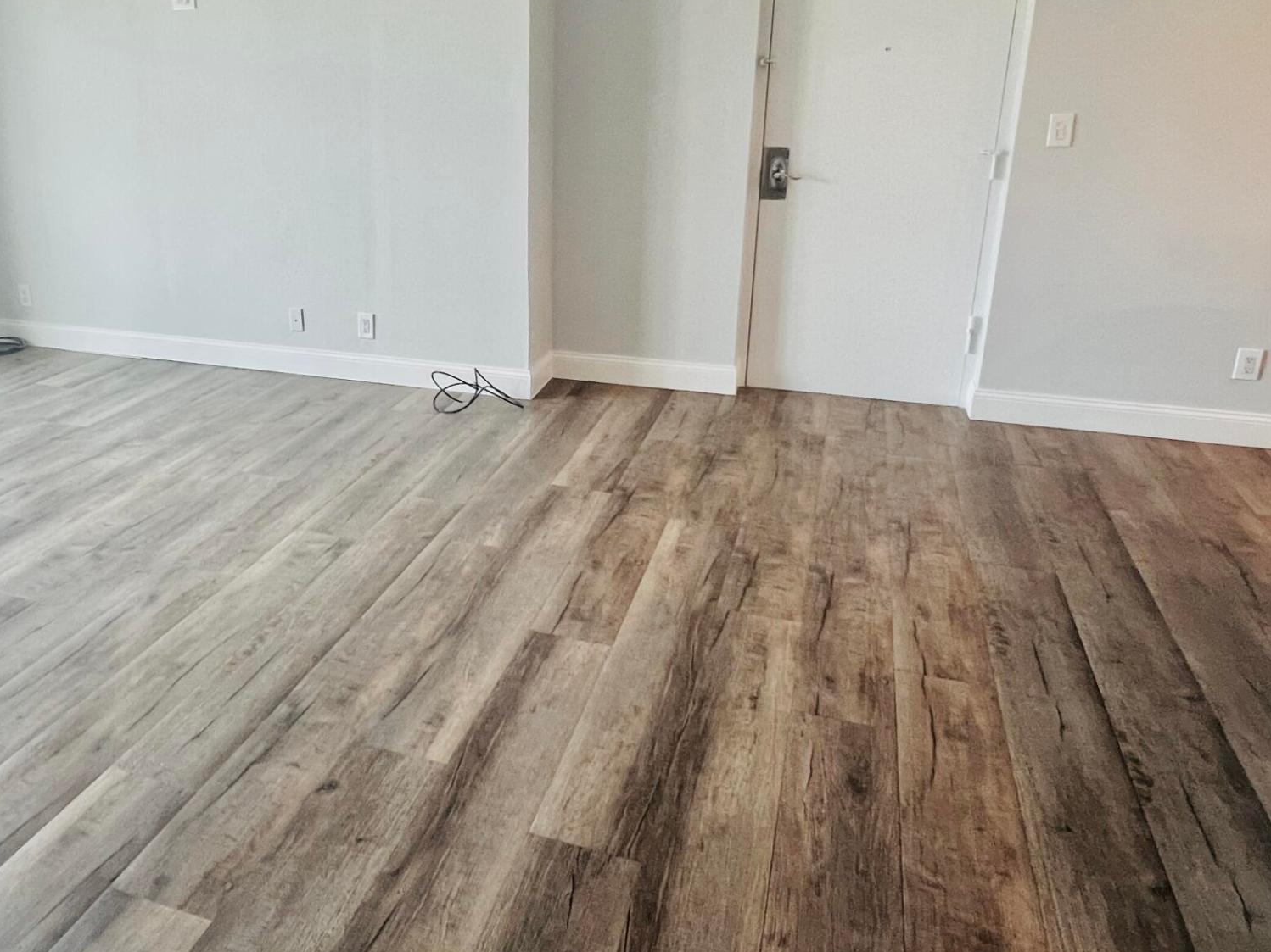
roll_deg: +1.1
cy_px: 380
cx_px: 486
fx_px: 918
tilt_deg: -17.4
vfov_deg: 54.5
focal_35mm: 25
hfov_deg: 68.4
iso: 250
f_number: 1.8
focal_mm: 1.57
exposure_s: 1/60
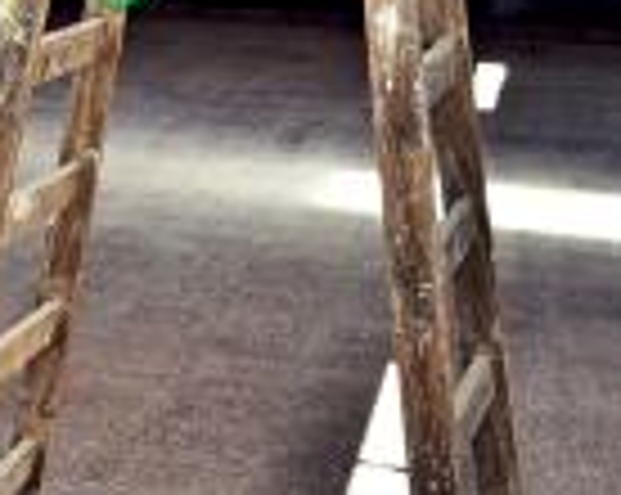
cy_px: 29
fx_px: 2184
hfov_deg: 15.4
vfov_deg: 12.8
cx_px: -180
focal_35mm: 119
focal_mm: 26
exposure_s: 1/60
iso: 500
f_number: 6.3
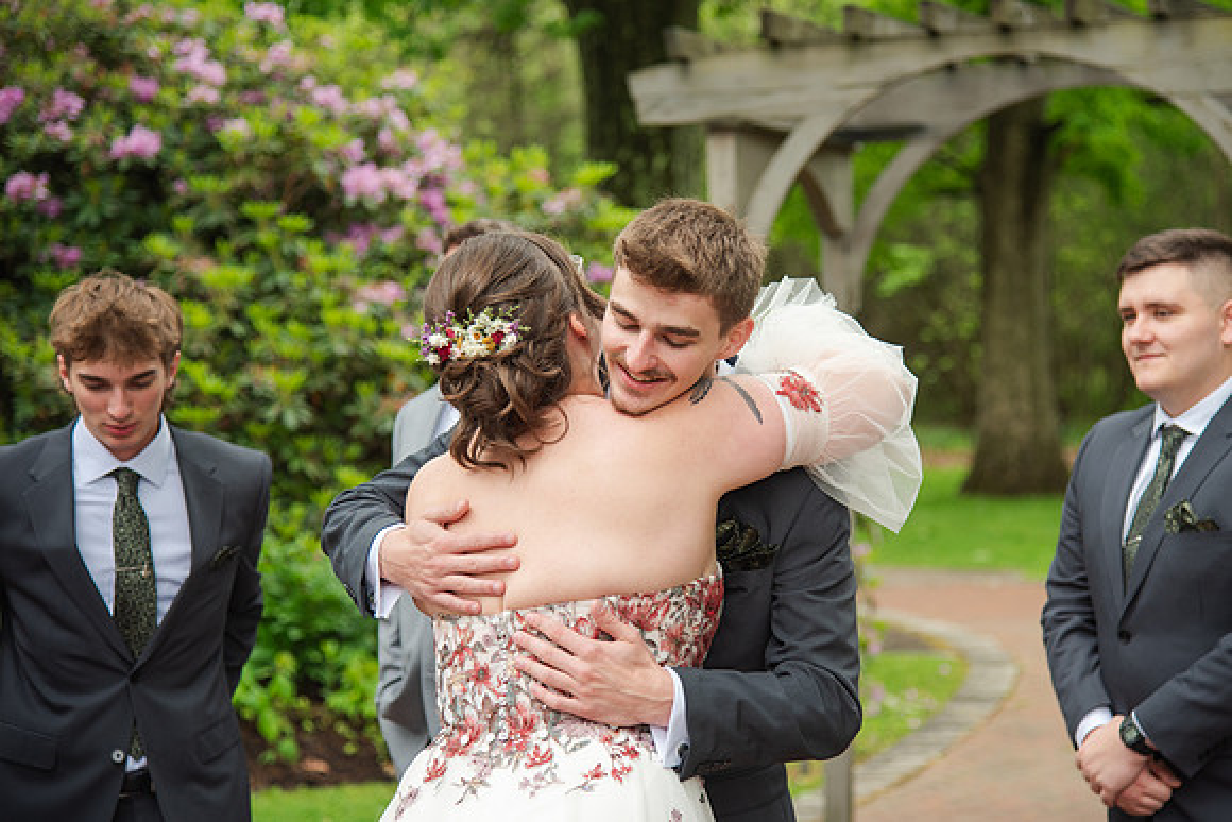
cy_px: 370
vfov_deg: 15.2
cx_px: 678
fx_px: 3088
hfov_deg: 22.6
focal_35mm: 90
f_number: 4
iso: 180
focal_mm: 82
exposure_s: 1/400
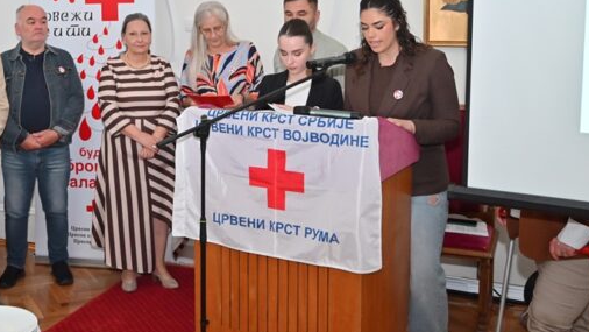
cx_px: 176
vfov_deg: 22.9
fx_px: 809
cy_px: 71
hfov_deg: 39.3
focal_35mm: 52
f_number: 4
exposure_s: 1/160
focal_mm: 32.5
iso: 1250
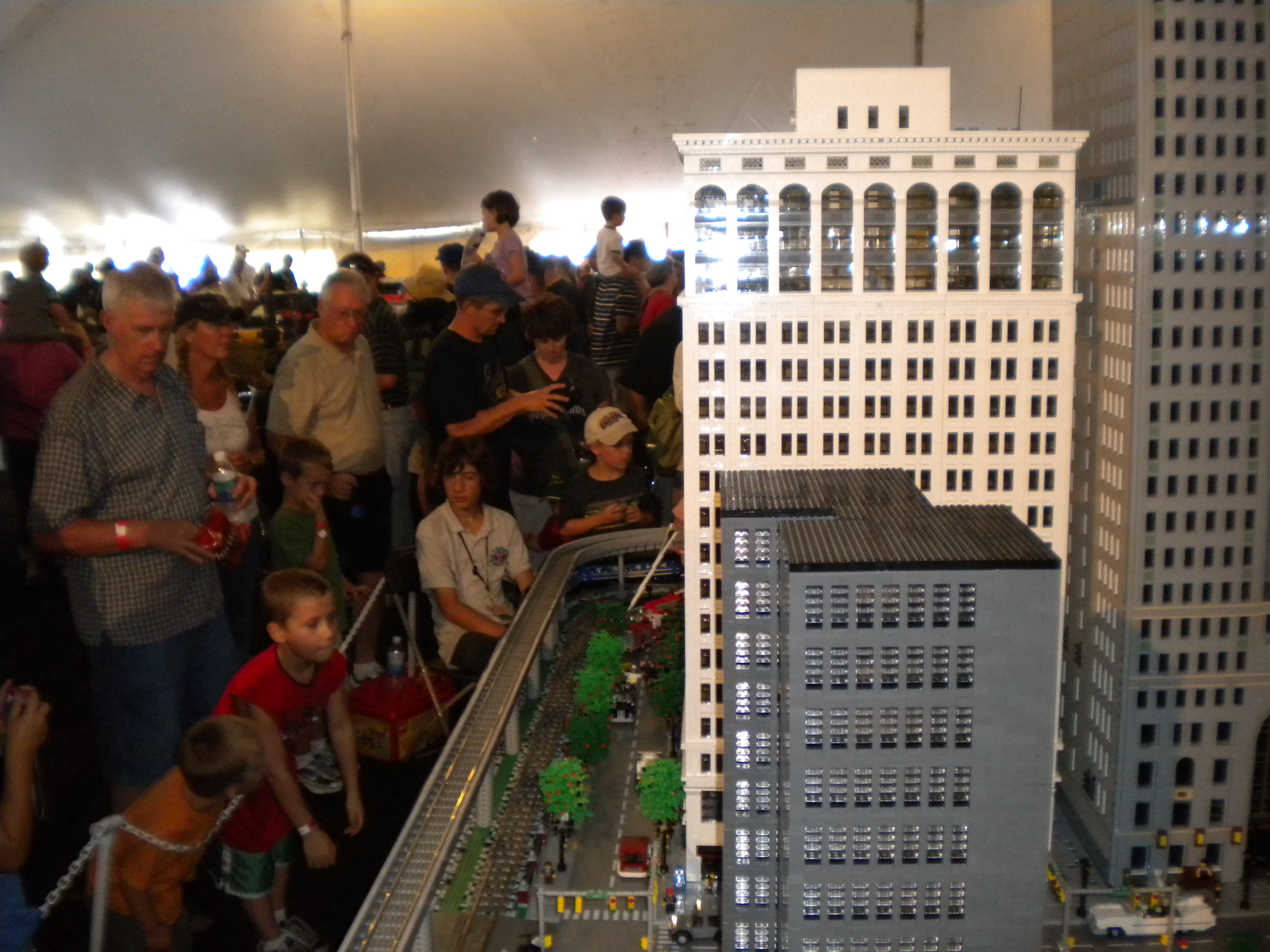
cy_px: 476
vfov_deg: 40.7
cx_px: 635
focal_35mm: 35
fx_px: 1284
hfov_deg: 52.6
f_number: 3.1
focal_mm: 6.3
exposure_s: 1/30
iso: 400
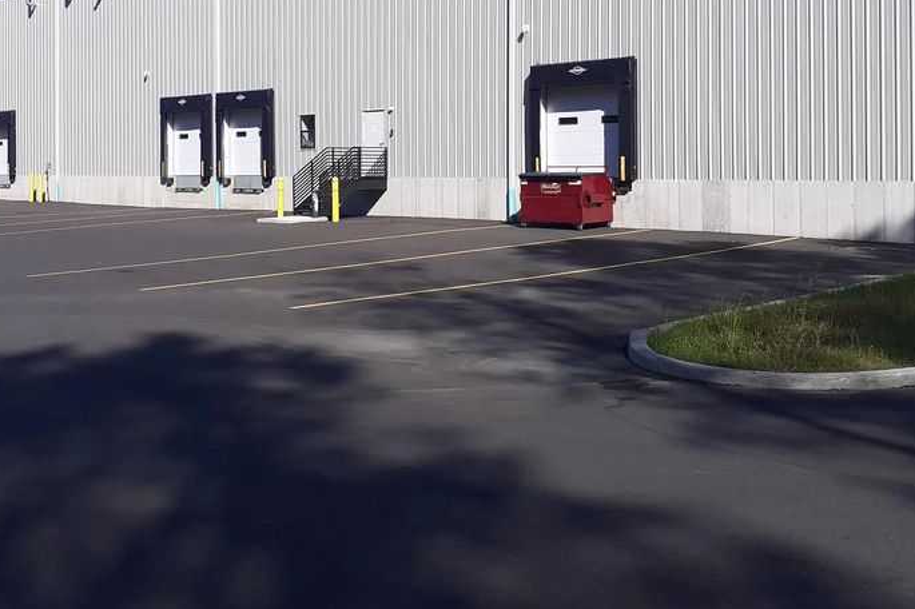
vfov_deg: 31.2
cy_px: 144
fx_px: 1067
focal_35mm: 42
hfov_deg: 45.7
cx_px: 305
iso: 40
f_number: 1.9
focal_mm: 3.6
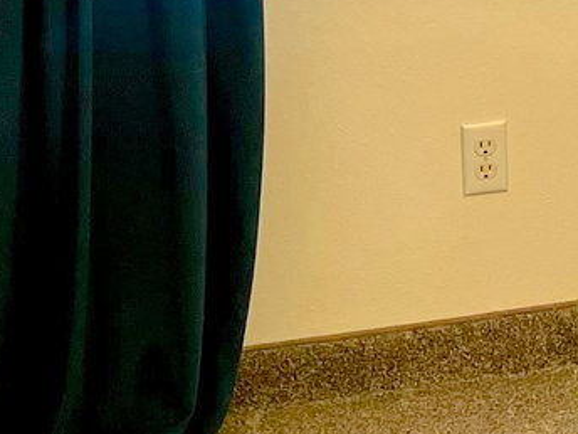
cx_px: 1090
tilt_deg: -6.5
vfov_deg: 9.3
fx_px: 2588
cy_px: -241
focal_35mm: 155
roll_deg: +0.3
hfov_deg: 11.6
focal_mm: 5.7
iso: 40
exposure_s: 1/120
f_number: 1.5
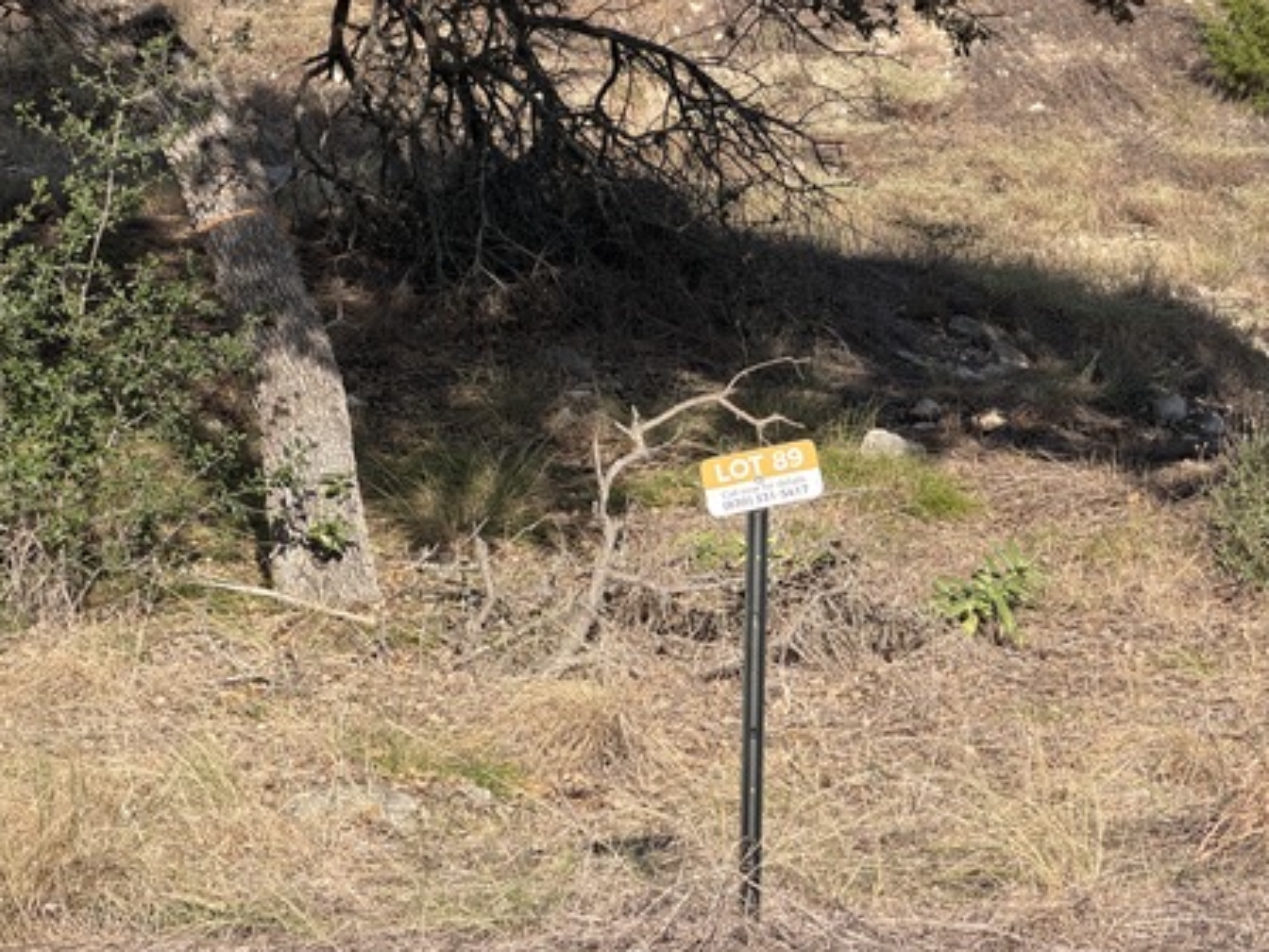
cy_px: 442
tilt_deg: -9.9
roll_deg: +0.3
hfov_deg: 13.8
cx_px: 799
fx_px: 5242
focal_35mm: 143
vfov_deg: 10.4
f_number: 2.8
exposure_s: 1/638
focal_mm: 16.89
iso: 40
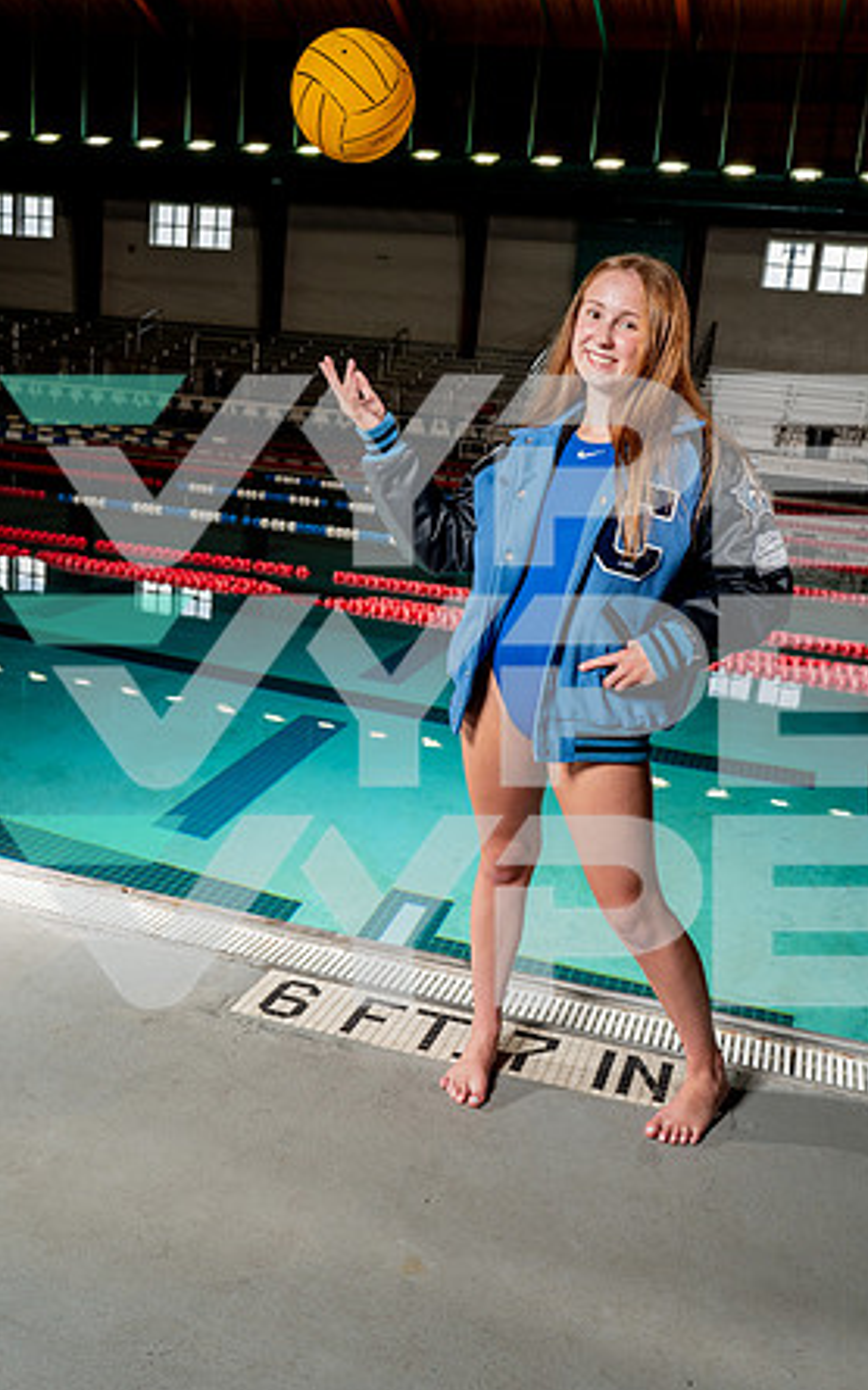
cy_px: 693
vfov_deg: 58.2
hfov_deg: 38.3
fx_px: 1249
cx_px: 465
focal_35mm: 33
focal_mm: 32
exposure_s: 1/250
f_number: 6.3
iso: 400
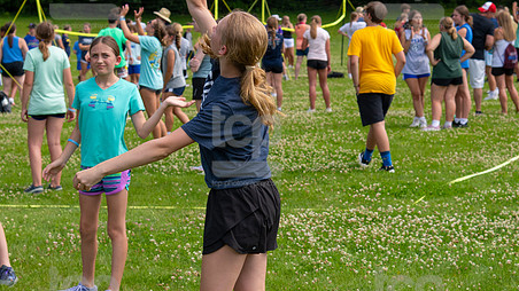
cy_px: 147
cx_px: 247
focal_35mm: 117
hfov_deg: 18.3
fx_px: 1610
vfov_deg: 10.4
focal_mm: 58
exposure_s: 1/800
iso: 250
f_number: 5.6
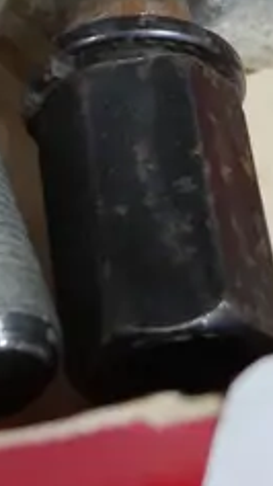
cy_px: -187
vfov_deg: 13.6
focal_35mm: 151
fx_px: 1947
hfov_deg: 8.0
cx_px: 202
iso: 1000
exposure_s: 1/60
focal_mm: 16
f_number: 3.6
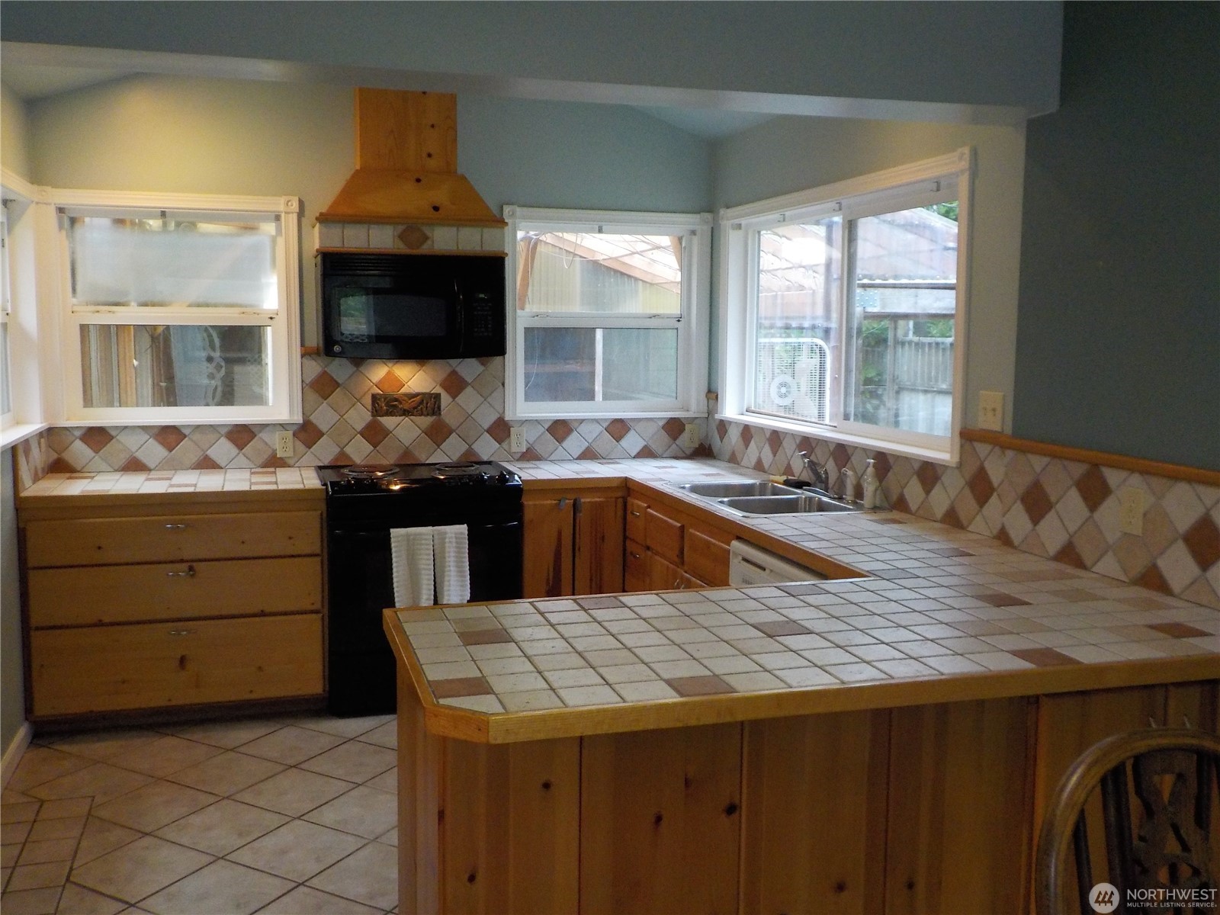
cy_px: 458
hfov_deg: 60.0
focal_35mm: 30
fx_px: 1057
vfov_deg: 46.8
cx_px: 610
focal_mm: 4.1
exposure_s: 1/30
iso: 400
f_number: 3.3
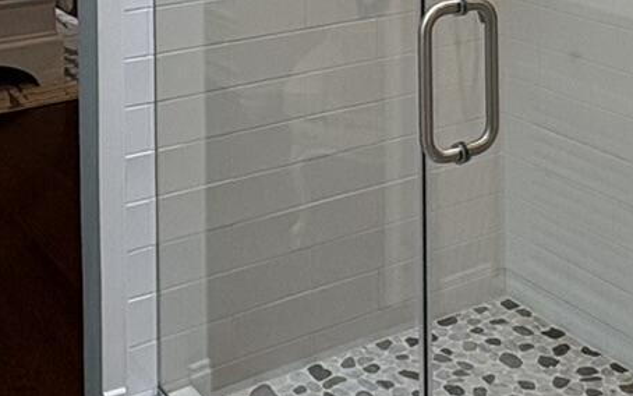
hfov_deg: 30.6
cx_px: 333
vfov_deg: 17.1
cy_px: -234
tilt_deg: -0.7
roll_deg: +1.3
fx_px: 1156
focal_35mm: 67
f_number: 2.2
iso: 80
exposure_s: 1/126
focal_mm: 2.22
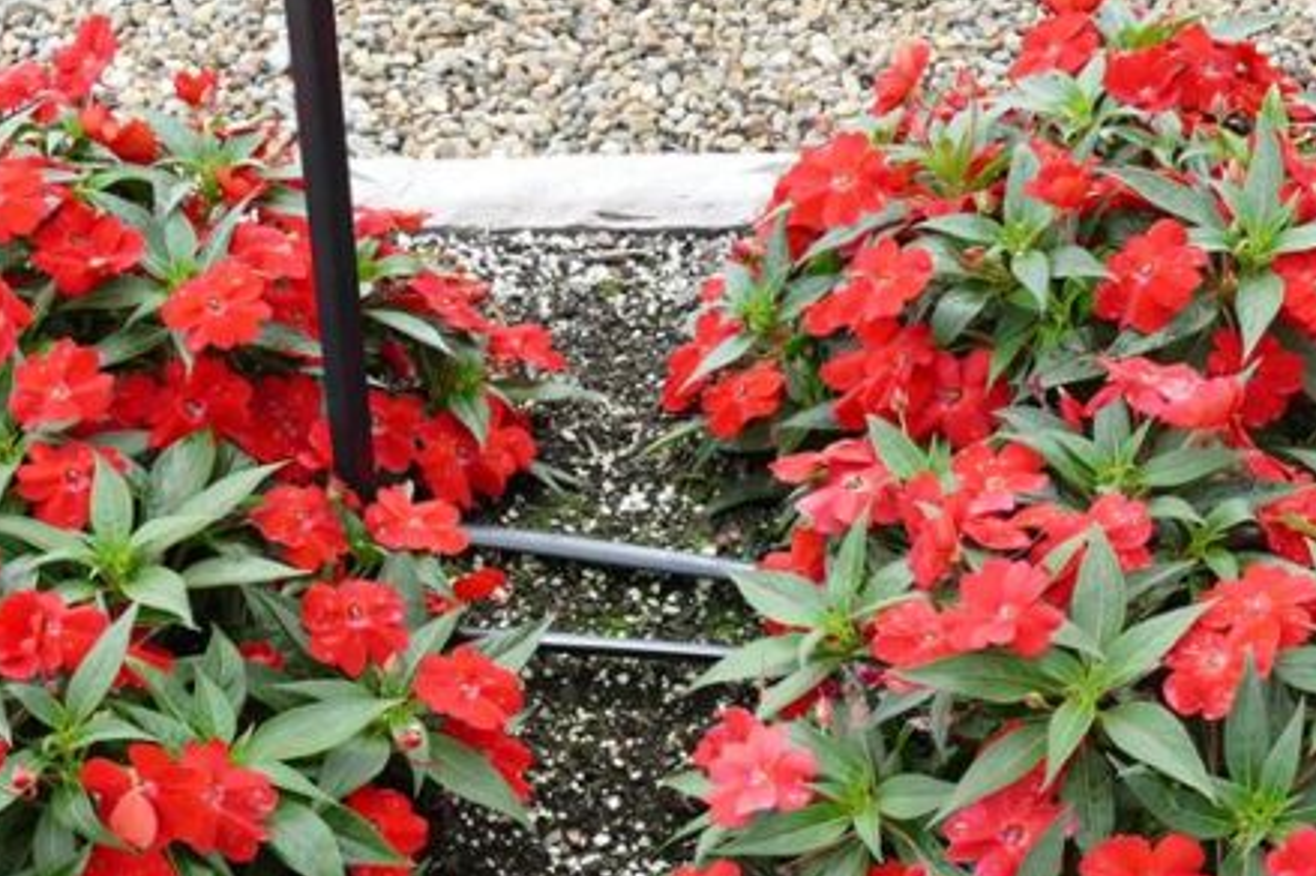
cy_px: 735
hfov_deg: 30.9
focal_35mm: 65
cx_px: 552
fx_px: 2374
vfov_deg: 20.6
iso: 125
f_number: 3
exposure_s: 1/320
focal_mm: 11.86
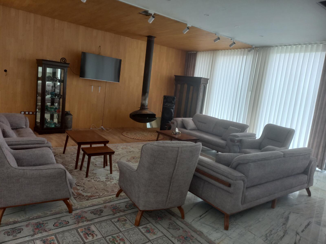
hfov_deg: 69.4
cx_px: 163
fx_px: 235
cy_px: 122
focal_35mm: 25
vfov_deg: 54.9
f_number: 1.8
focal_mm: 4.65
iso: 50
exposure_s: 1/100
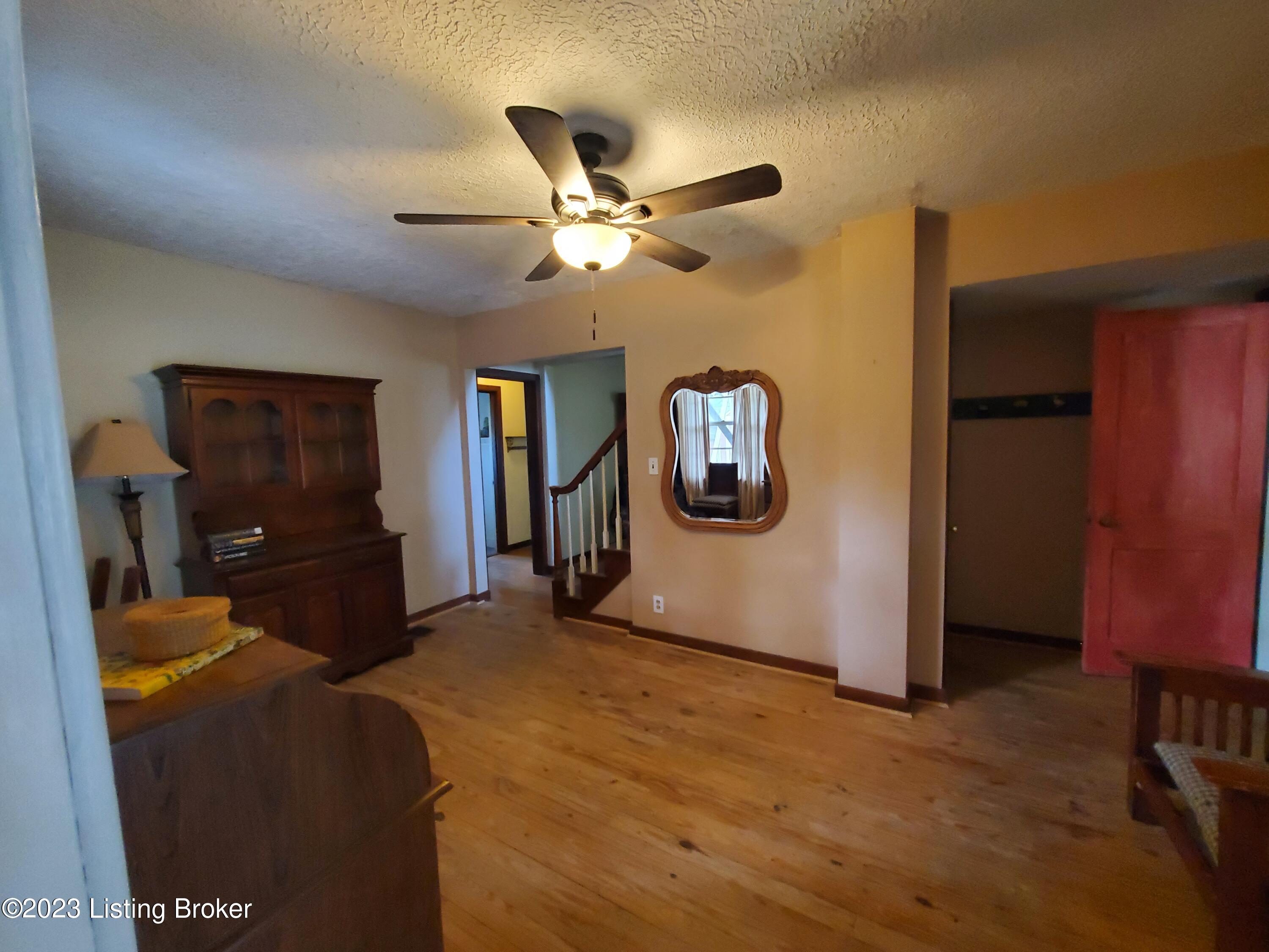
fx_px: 477
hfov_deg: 106.2
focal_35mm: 13
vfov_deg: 89.9
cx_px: 634
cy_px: 476
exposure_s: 1/30
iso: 640
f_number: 2.2
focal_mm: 1.8
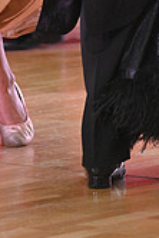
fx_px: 4621
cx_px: 233
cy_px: -165
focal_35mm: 699
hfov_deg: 2.0
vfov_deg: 2.9
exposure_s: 1/400
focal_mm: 200
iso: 3200
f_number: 4
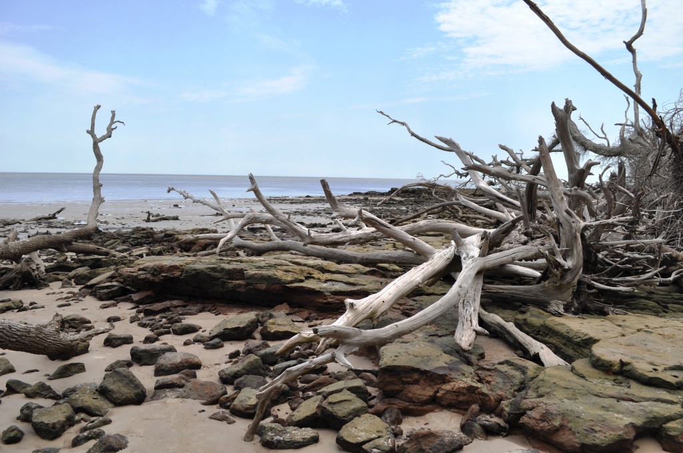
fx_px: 512
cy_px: 226
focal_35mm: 27
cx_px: 342
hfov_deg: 67.4
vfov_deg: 47.8
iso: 200
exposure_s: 1/250
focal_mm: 18
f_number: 8
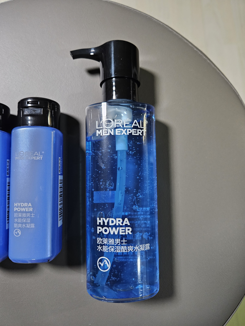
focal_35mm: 23
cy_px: 163
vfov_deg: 73.9
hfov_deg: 58.9
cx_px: 122
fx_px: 217
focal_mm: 5.4
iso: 640
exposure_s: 1/50.3
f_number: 1.8
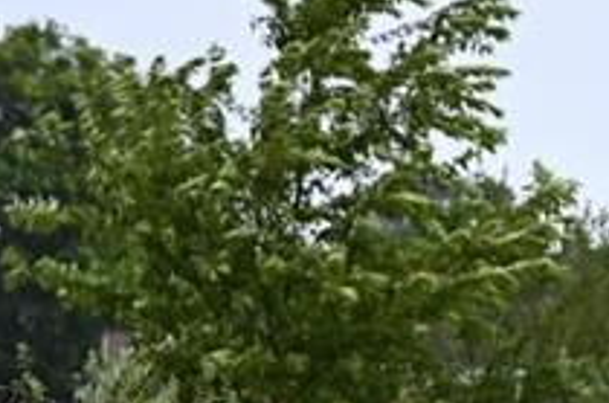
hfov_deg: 6.2
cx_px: 310
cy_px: 552
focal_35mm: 331
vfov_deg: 4.1
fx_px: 5587
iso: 400
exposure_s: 1/320
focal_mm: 70
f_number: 5.6
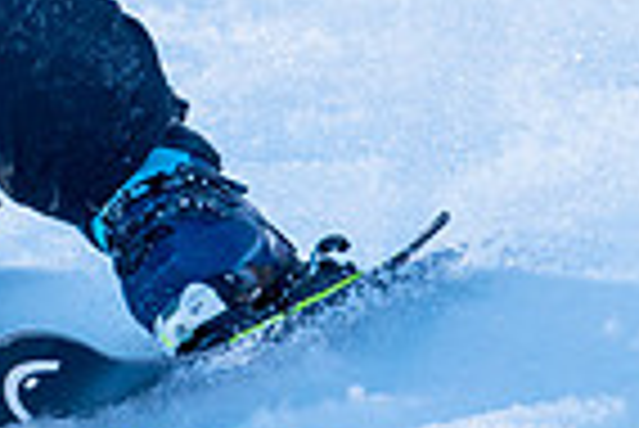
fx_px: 46392
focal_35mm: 2611
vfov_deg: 0.5
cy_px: -379
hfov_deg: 0.8
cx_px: -265
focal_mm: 560
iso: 1250
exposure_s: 1/2000
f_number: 8
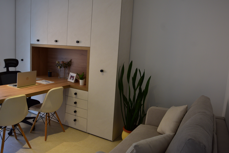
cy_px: 76
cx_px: 114
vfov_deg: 47.9
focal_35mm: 27
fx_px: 172
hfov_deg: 67.4
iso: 400
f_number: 6.3
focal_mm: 18
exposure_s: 1/50
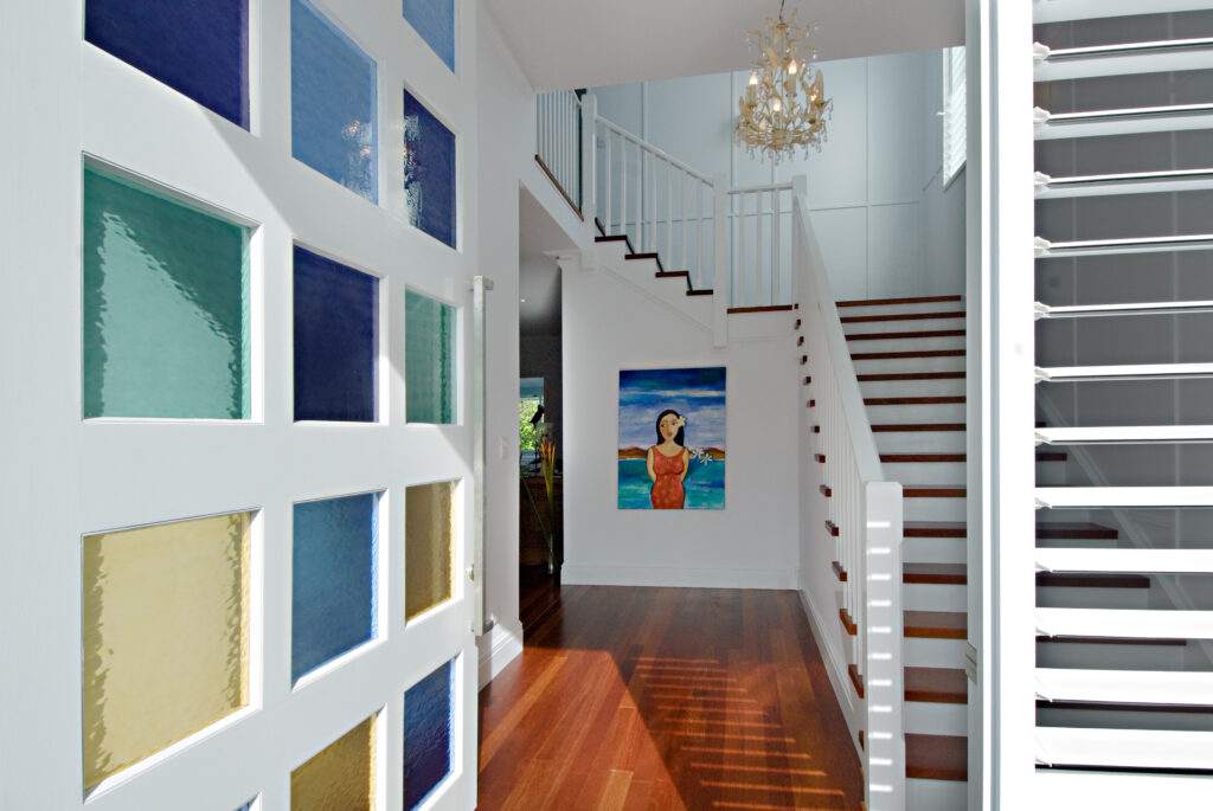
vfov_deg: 59.6
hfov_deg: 81.1
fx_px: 708
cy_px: 406
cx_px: 606
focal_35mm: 21
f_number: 13
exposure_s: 1/125
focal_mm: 14
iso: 200
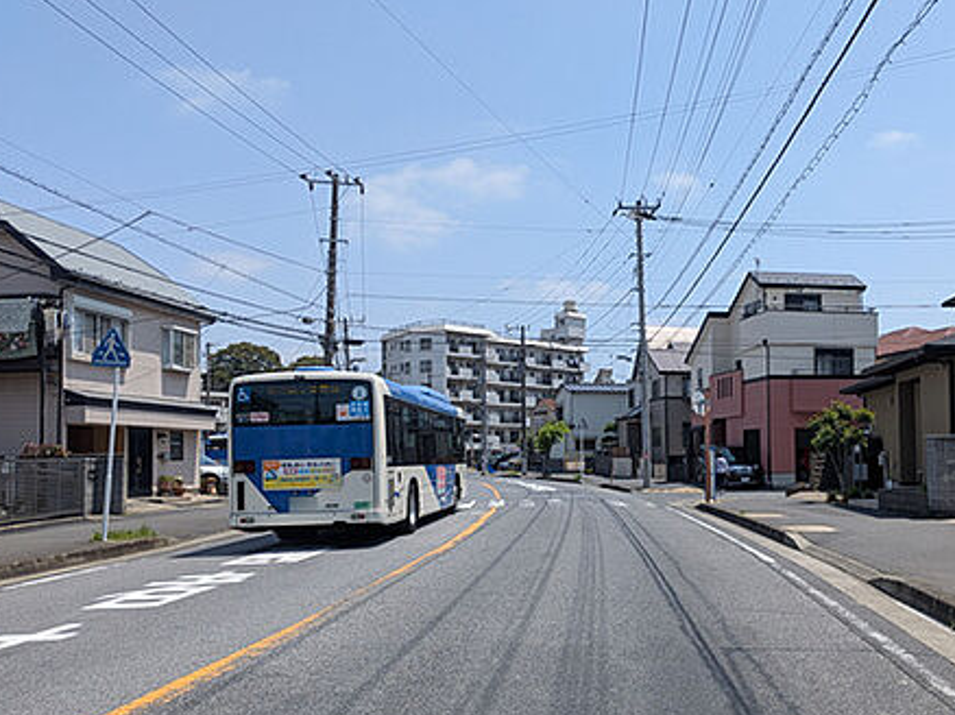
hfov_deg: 53.4
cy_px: 431
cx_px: 591
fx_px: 937
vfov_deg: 41.6
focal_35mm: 34
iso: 30
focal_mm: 4.53
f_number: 1.7
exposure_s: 1/1898
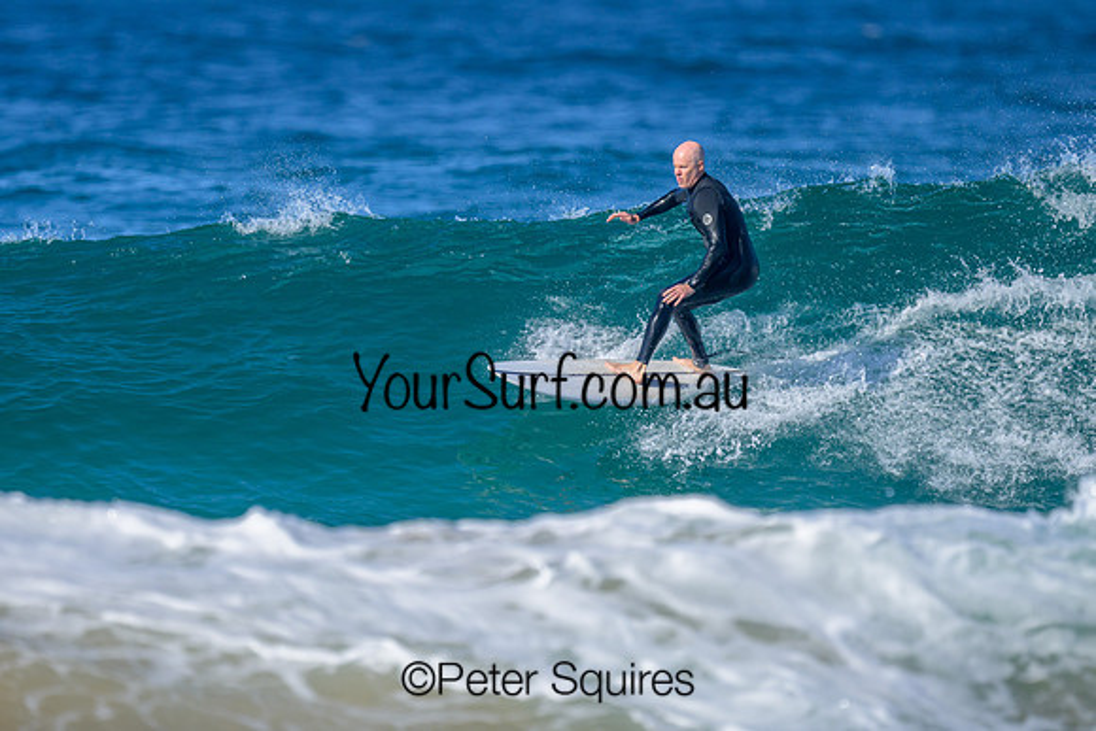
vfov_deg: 1.3
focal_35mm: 1092
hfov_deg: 1.9
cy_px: 358
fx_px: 33257
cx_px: 543
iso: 360
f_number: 6.3
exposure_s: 1/2000
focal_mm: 800
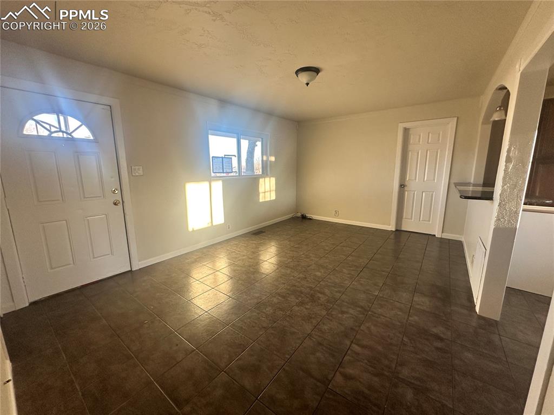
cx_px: 277
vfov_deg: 85.6
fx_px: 224
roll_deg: +0.2
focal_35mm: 14
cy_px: 208
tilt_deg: -10.8
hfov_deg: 102.1
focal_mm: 2.22
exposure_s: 1/99
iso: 125
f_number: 2.2
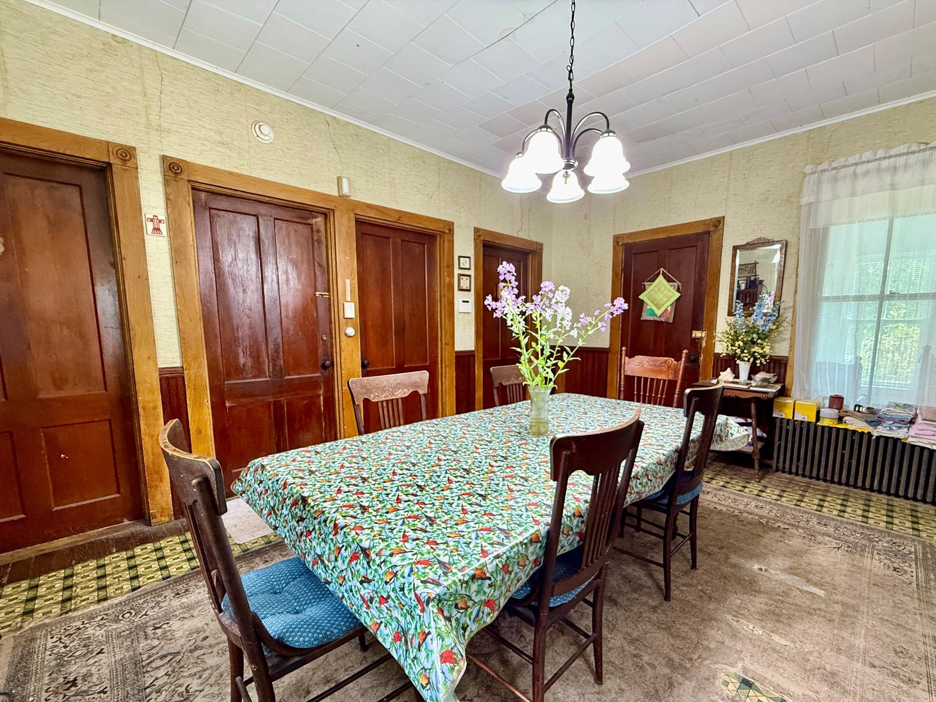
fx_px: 406
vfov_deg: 81.7
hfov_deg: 98.0
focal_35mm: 15
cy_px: 374
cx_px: 496
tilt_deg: -7.3
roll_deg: -0.3
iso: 500
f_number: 2.2
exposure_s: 1/60
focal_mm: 2.22
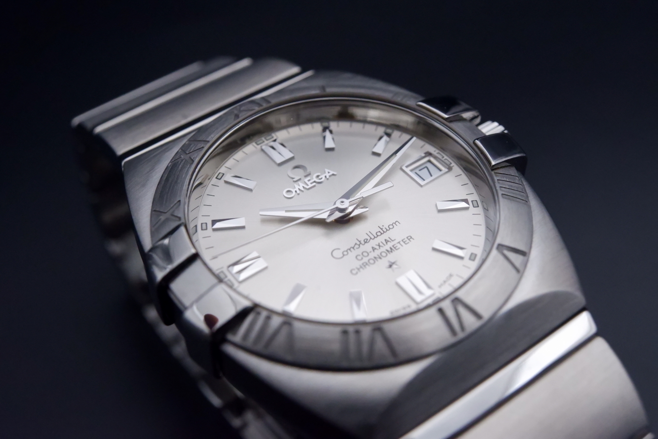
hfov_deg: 47.4
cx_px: 329
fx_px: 749
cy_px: 220
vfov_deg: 32.6
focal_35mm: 41
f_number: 8
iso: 6400
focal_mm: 27.7
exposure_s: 1/4000
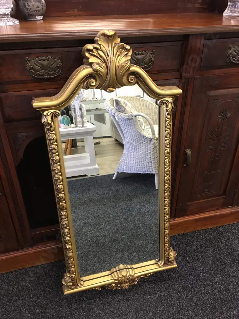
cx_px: 120
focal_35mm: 29
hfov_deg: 48.2
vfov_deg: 61.7
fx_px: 267
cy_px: 160
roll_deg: -0.7
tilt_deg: -31.0
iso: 80
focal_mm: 4.15
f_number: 2.2
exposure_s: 1/17
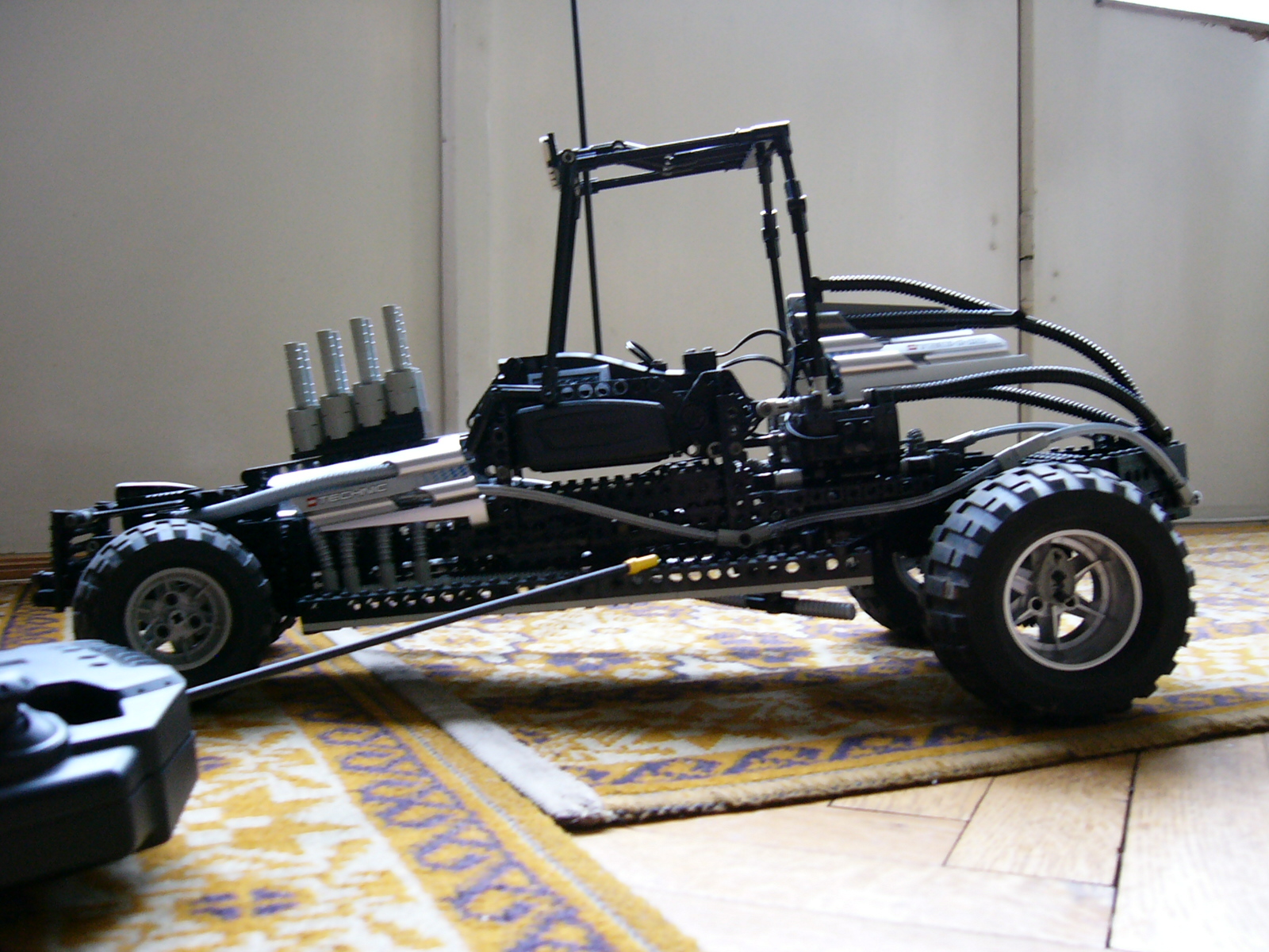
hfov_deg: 52.6
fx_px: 1283
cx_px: 634
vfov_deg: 40.7
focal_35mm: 35
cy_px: 476
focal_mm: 5.8
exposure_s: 1/15
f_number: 2.8
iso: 200
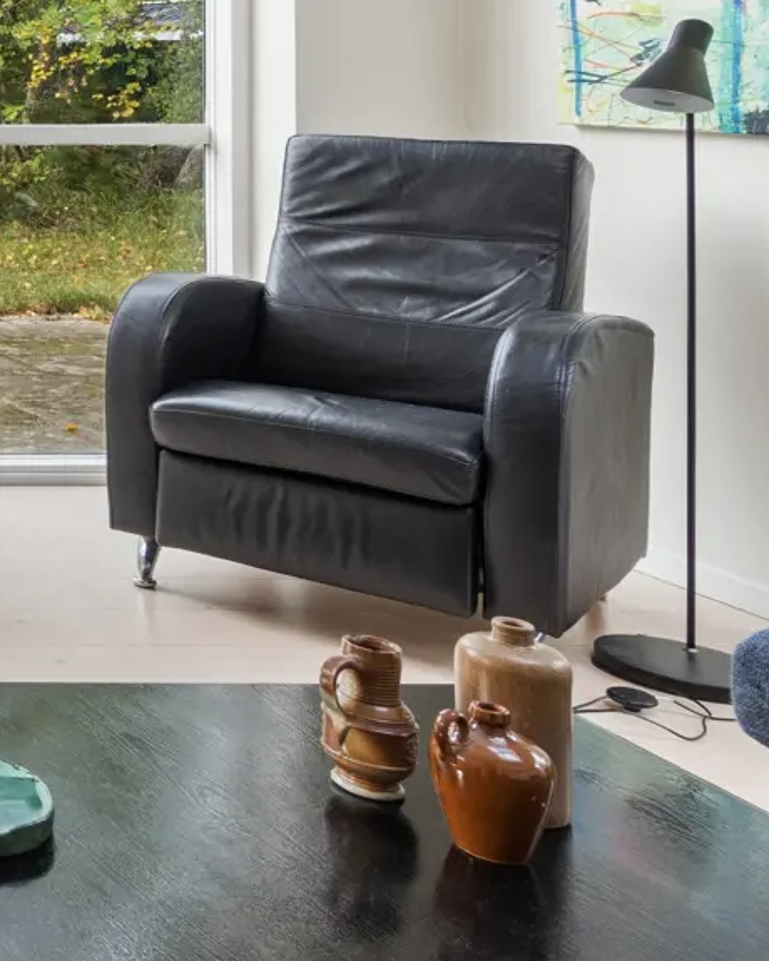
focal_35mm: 47
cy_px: 120
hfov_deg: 20.0
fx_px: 1337
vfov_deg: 37.3
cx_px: -704
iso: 200
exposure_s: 1/30
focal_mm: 10
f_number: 8
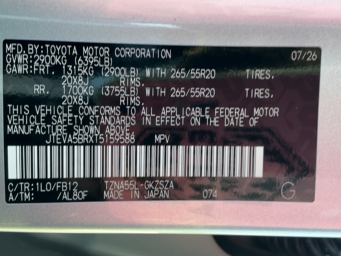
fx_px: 296
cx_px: 170
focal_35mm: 30
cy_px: 128
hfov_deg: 60.0
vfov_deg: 46.8
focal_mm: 3
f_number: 1.8
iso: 25
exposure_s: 1/60
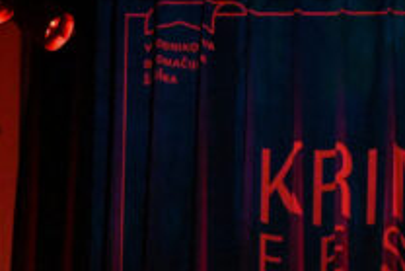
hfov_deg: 12.9
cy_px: 383
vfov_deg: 8.5
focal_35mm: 158
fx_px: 1779
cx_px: 352
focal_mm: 47
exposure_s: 1/80
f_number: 4
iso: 10000
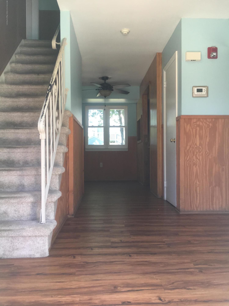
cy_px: 153
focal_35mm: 29
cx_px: 114
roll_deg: -0.8
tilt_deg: +3.0
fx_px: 256
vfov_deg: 61.7
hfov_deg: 48.2
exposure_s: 1/120
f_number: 2.2
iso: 40
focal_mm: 4.15
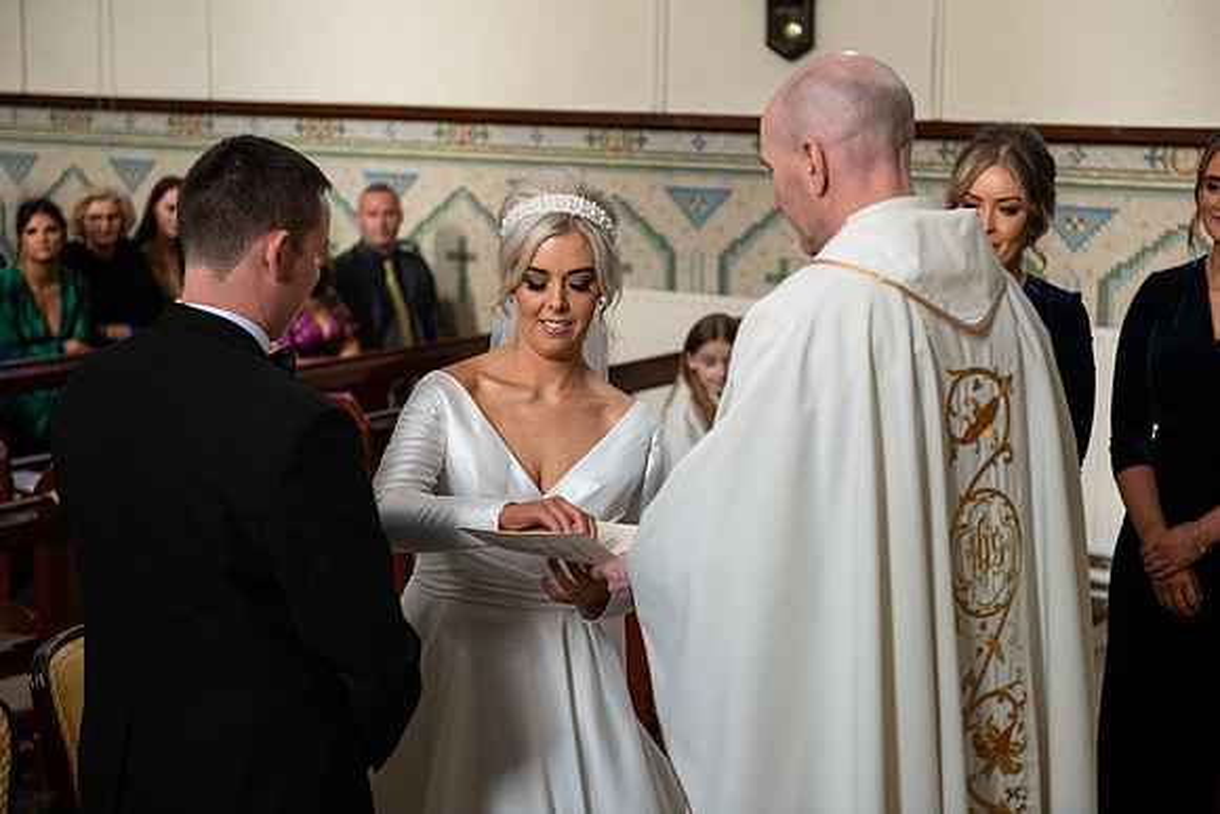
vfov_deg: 20.6
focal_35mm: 66
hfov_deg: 30.5
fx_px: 2237
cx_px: 610
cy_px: 407
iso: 1000
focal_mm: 66
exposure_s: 1/400
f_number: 3.5
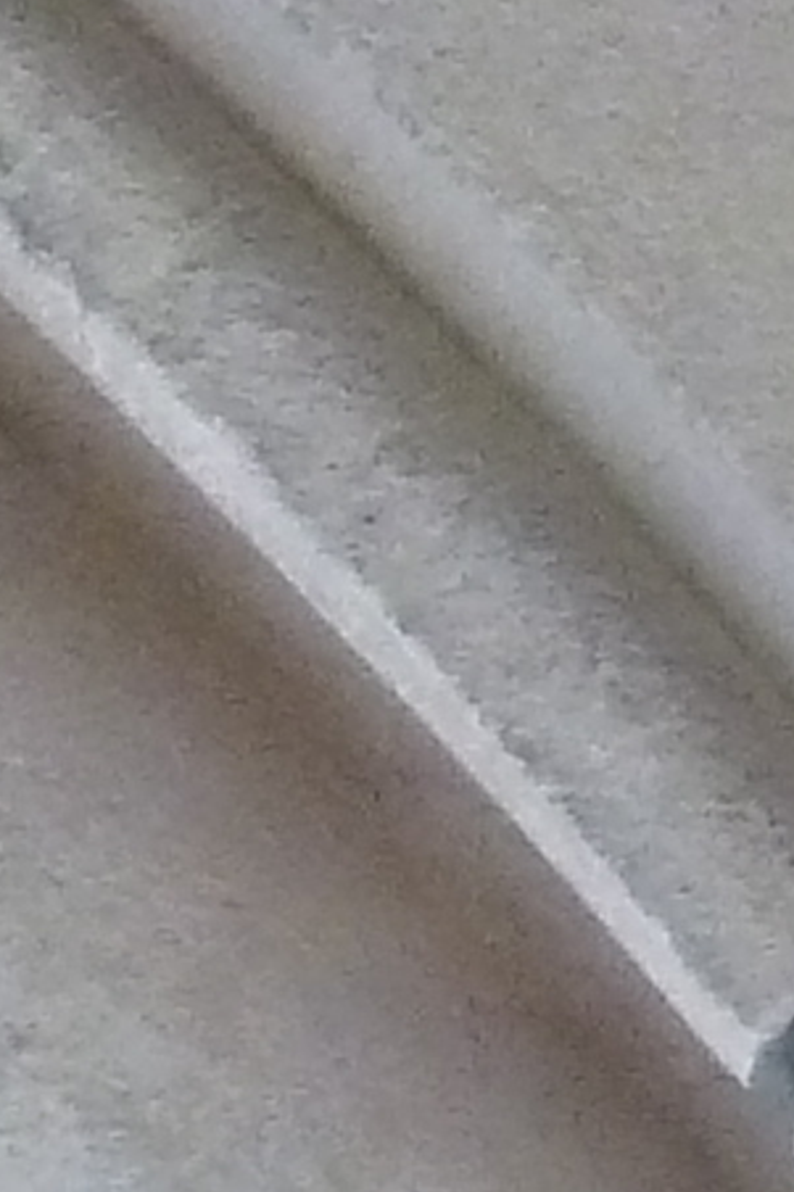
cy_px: 306
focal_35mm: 617
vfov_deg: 3.3
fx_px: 20426
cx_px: 2791
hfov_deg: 2.2
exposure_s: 1/15
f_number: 4.1
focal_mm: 11
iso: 400
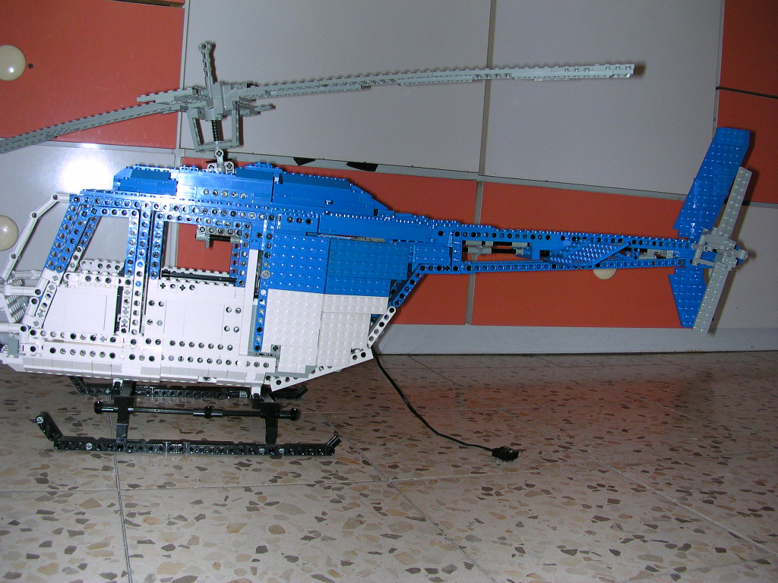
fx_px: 832
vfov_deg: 38.7
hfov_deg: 50.1
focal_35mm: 37
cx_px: 389
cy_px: 292
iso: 100
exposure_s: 1/60
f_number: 2.7
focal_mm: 5.6
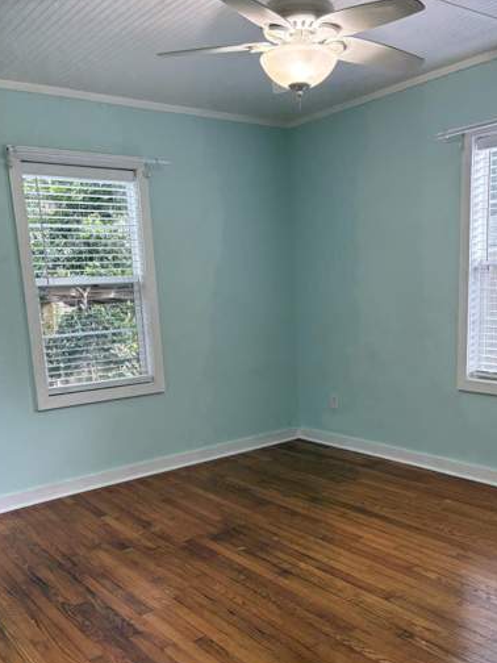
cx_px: 280
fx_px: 632
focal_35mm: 33
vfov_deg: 54.8
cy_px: 408
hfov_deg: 42.9
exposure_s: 1/120
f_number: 1.6
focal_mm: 5.96
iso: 200
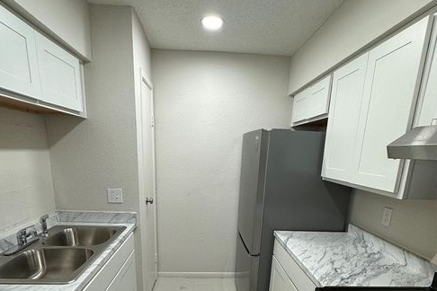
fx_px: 243
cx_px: 214
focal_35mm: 20
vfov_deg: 59.5
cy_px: 209
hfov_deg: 84.0
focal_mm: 2.22
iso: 125
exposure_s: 1/120
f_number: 2.2
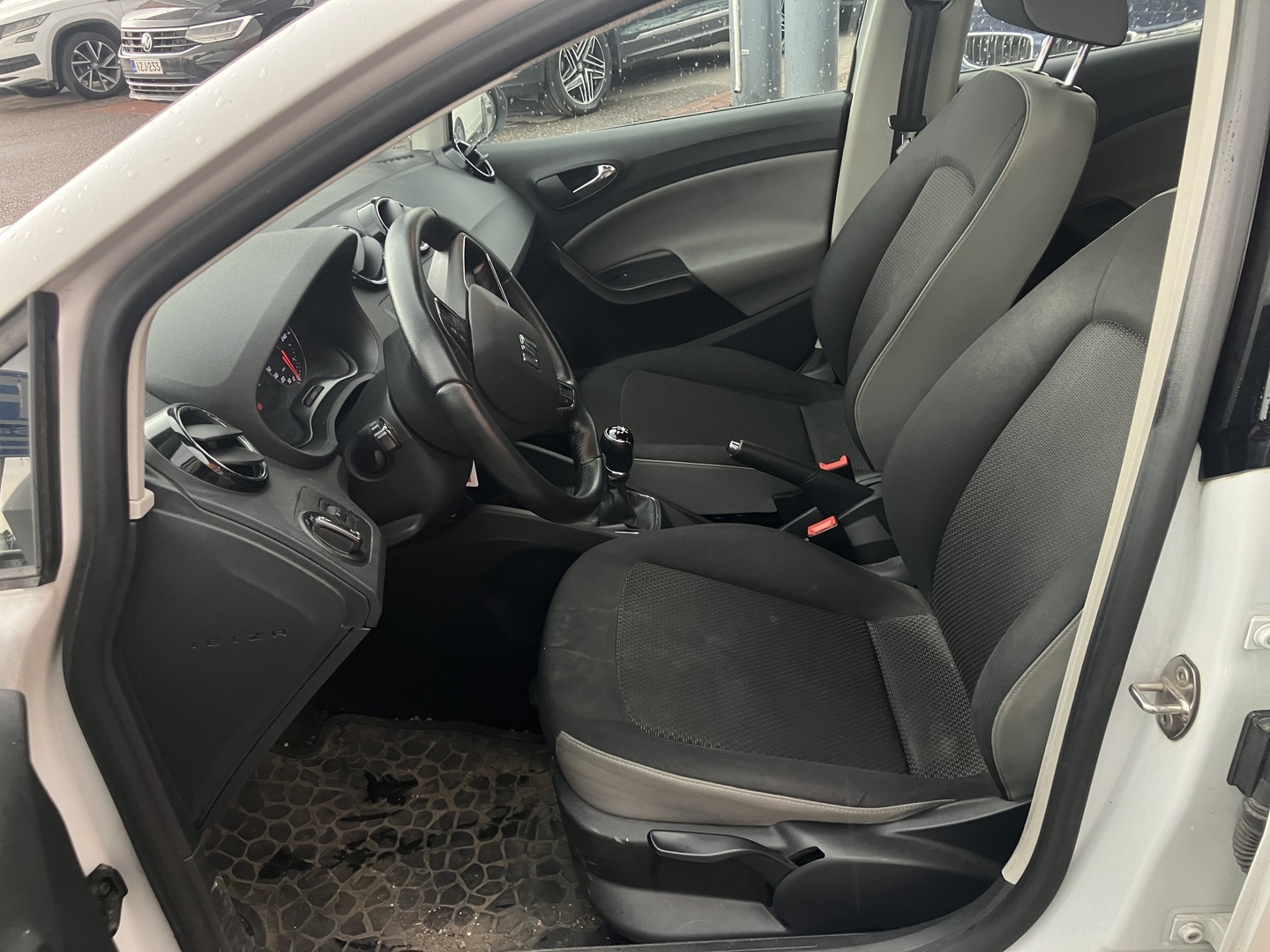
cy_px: 476
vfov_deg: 49.7
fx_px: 1027
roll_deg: +5.5
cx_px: 635
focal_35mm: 28
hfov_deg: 63.4
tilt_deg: -27.9
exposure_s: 1/66
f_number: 1.8
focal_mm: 3.99
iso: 80
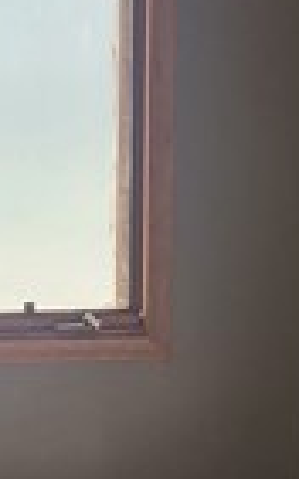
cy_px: 605
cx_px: -95
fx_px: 2610
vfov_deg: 10.3
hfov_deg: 6.5
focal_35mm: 200
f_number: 1.8
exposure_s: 1/120
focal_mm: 5.4
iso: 64
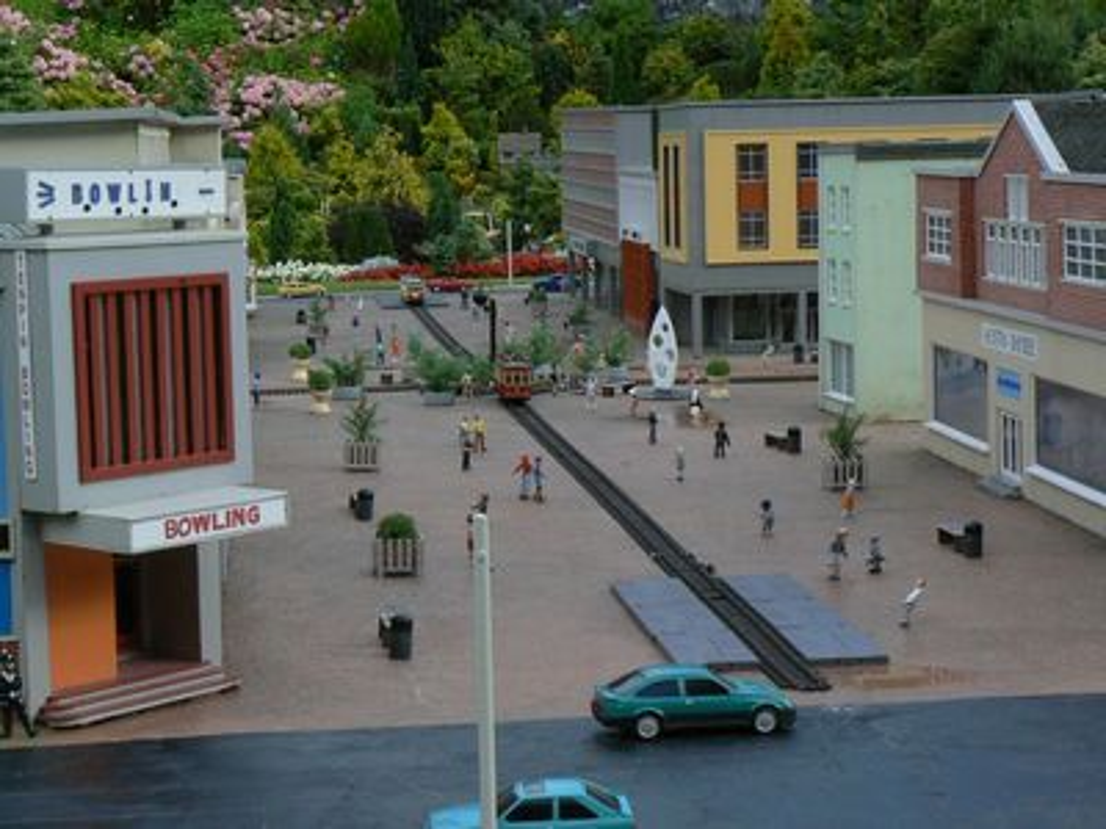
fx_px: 2524
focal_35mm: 79
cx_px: 553
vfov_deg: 18.7
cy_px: 414
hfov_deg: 24.7
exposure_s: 1/200
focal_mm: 13.1
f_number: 5.6
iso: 80
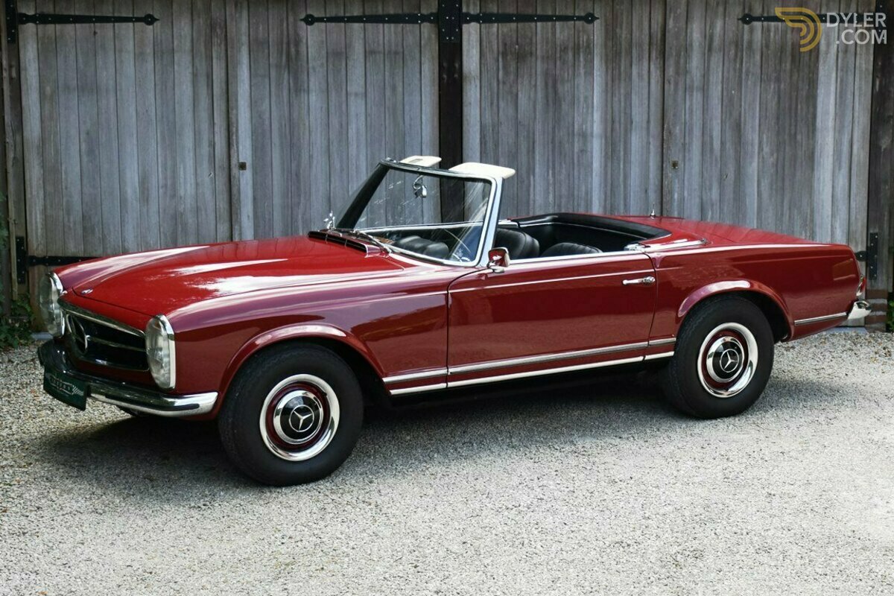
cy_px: 298
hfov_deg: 41.1
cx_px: 447
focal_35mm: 48
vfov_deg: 28.1
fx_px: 1192
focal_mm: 32
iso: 400
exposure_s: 1/250
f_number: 5
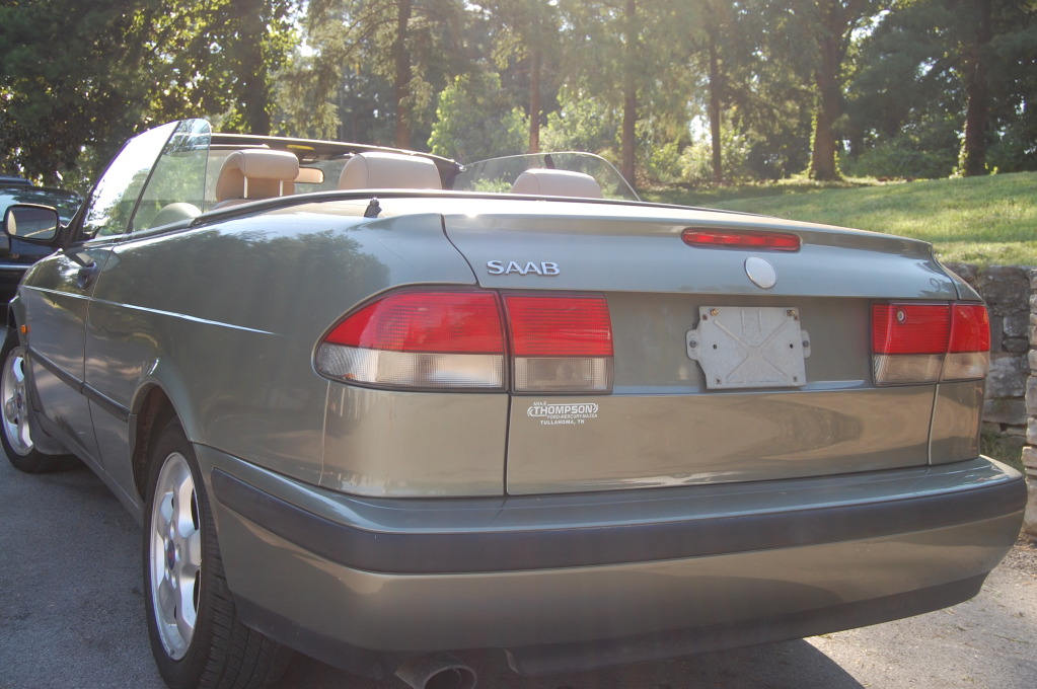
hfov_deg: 46.4
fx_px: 1209
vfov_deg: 31.8
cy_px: 344
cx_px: 518
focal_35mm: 42
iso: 200
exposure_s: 1/160
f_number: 6.3
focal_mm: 28
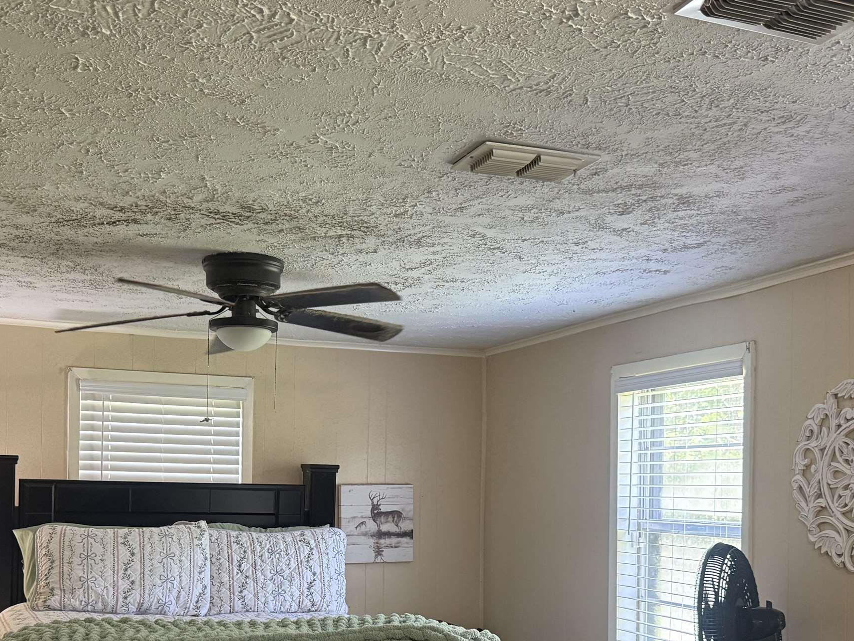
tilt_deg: +0.2
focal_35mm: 43
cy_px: 492
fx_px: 1061
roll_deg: -1.5
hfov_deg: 43.7
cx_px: 364
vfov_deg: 32.8
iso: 400
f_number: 1.78
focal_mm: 6.76
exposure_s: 1/120
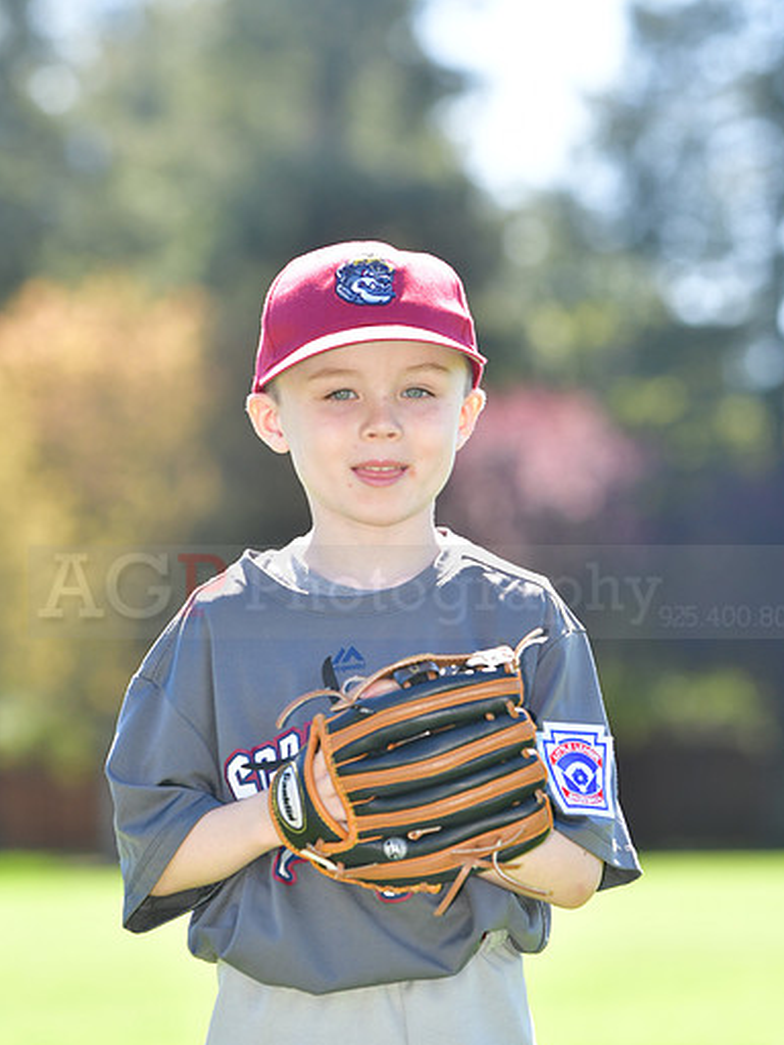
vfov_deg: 9.0
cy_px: 574
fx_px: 6660
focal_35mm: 221
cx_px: 393
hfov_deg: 6.7
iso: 400
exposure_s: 1/800
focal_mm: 135
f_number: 4.5
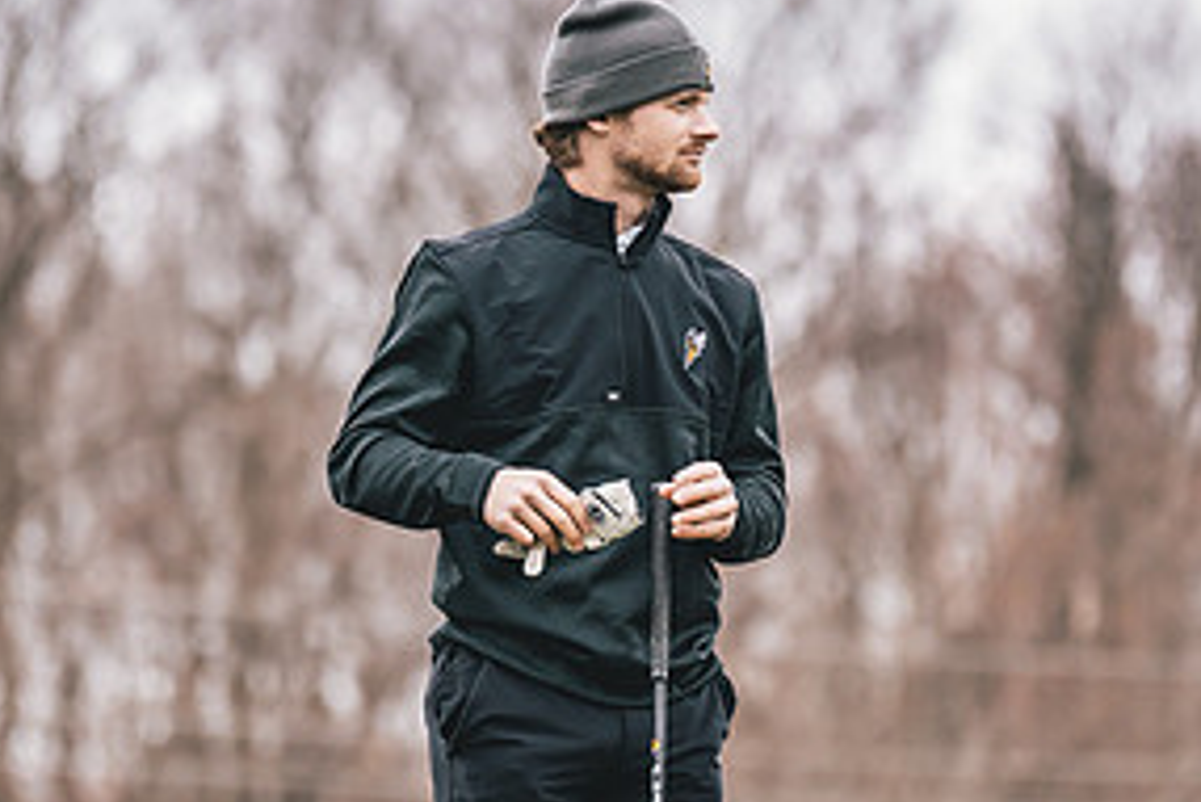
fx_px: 10580
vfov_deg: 4.3
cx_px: 541
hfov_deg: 6.5
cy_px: 476
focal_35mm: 317
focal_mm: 150
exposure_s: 1/4000
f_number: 2.8
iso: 640
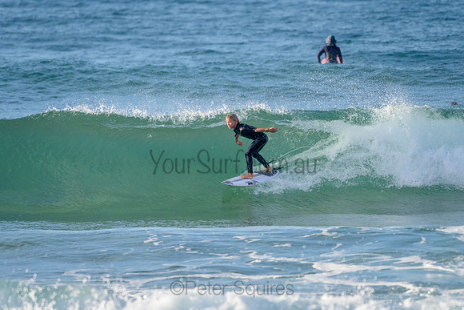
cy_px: 159
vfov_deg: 2.2
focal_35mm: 613
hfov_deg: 3.4
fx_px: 7902
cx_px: 238
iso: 250
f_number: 5.6
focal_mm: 500
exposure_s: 1/1250
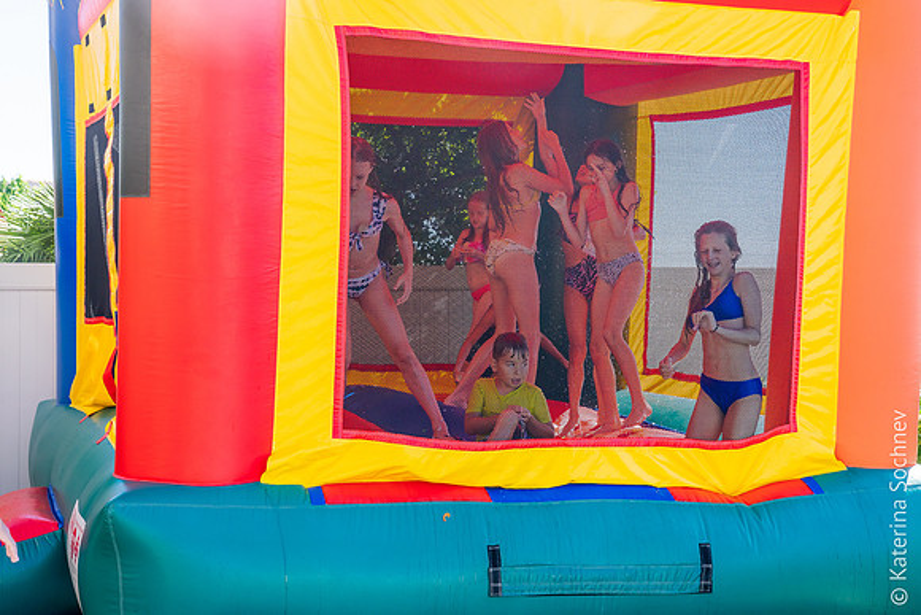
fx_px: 1497
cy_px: 308
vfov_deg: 23.2
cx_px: 460
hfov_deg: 34.2
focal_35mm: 58
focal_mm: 57
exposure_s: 1/800
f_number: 6.3
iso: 1000
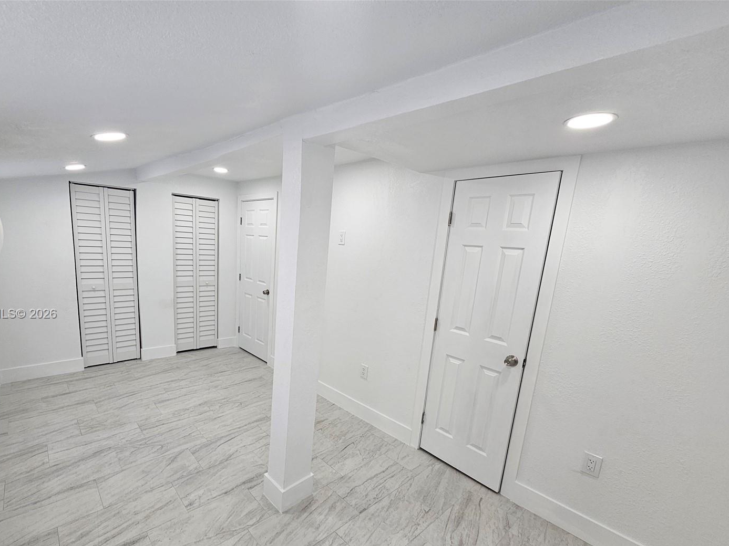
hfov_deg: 97.5
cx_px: 313
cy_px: 314
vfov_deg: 81.2
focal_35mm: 15
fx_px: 316
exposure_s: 1/77.4
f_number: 2.2
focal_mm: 2.2
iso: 64
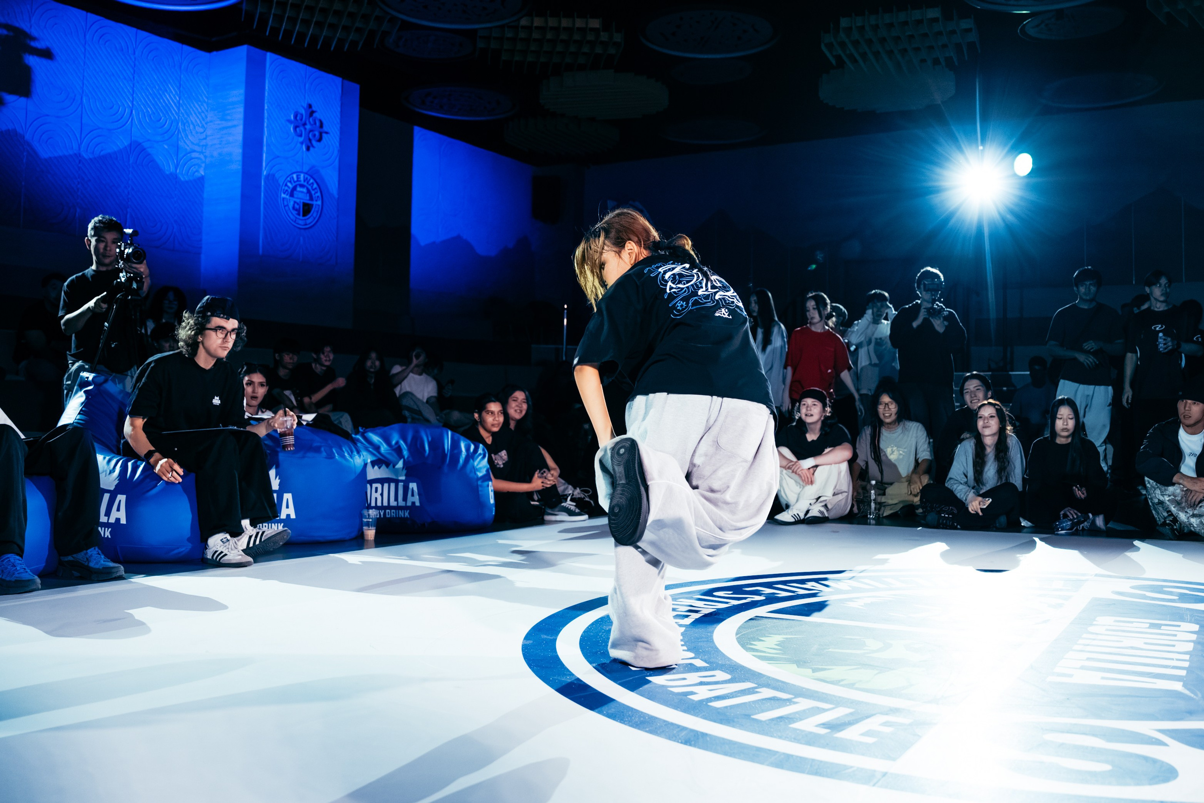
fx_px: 1109
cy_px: 367
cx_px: 630
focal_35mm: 33
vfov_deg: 39.8
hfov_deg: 57.0
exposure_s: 1/800
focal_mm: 24
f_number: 2.8
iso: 3200
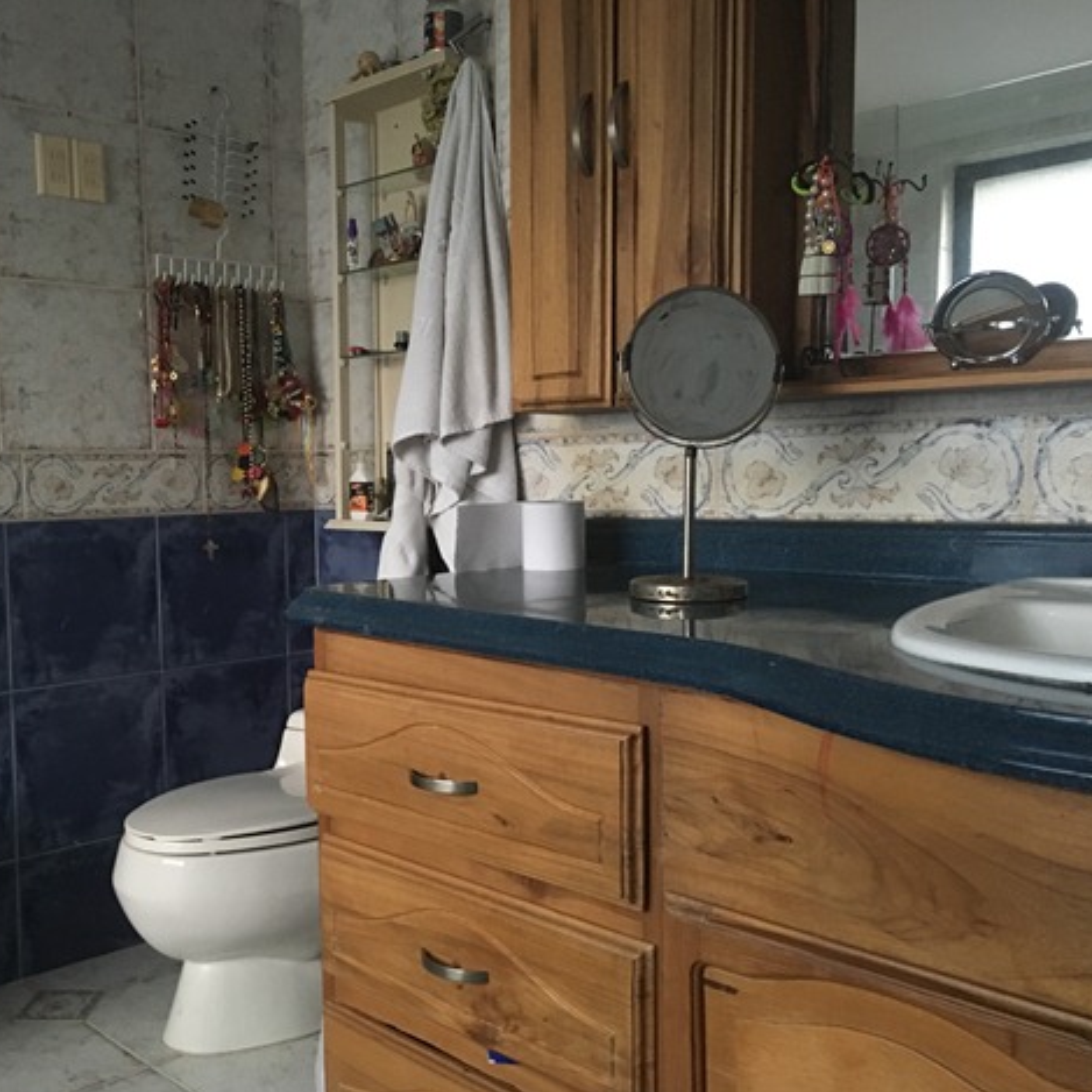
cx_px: 412
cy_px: 556
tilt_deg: -5.6
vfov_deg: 47.2
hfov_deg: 46.8
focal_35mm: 35
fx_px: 1249
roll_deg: +1.4
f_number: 2.2
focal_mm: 4.15
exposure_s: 1/15
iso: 250
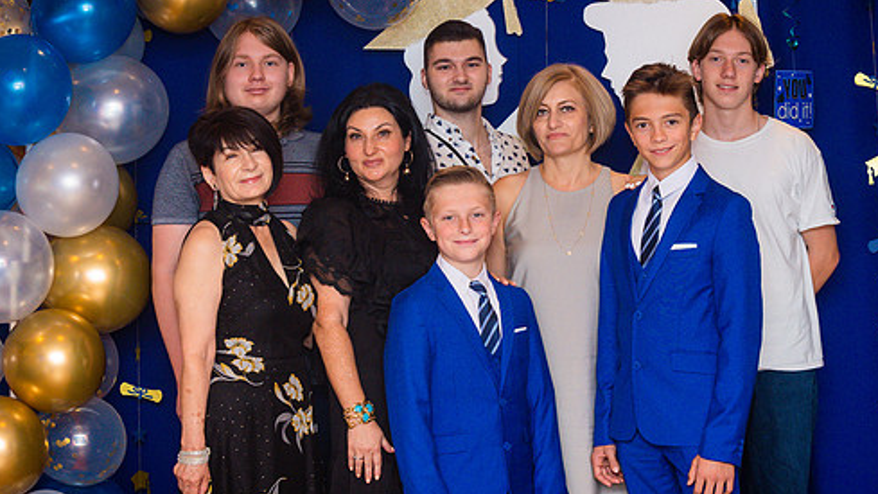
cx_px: 517
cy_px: 258
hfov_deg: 24.4
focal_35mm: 87
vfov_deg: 13.9
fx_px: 2025
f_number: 8
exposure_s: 1/200
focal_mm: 70
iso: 2000
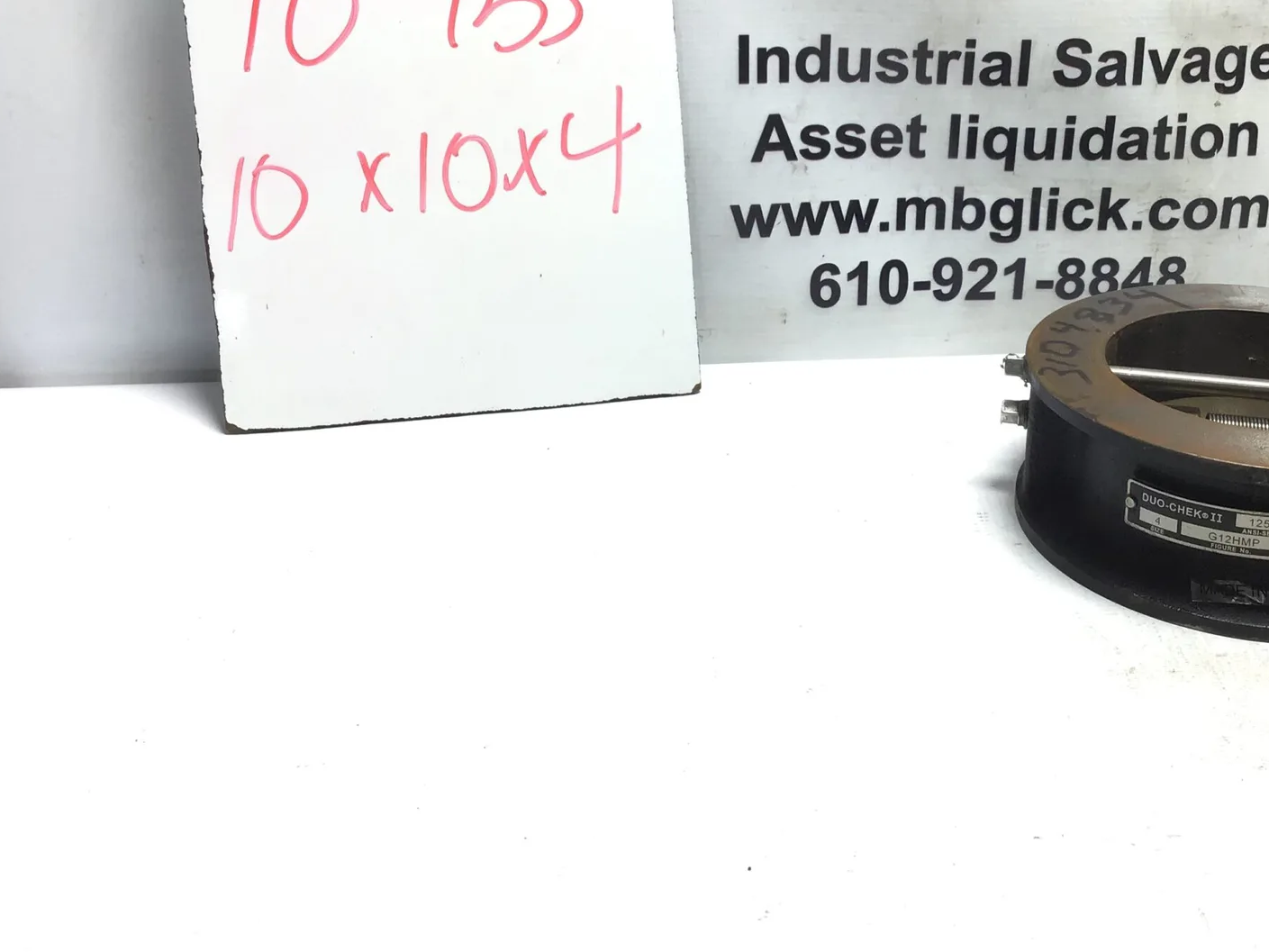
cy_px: 315
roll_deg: -0.7
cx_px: 849
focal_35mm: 44
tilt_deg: -21.6
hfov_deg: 42.3
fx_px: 1613
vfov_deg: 32.6
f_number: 2.4
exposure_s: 1/120
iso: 32
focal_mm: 3.3
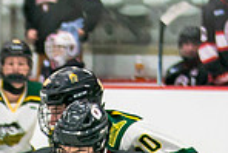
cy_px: 354
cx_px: 21
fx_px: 4501
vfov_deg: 1.9
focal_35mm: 710
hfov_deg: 2.9
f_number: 2.8
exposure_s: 1/640
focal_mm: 90
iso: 800
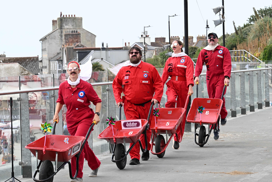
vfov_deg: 9.6
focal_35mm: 142
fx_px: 1077
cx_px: 136
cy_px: 91
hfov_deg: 14.4
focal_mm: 95
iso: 360
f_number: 8
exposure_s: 1/500
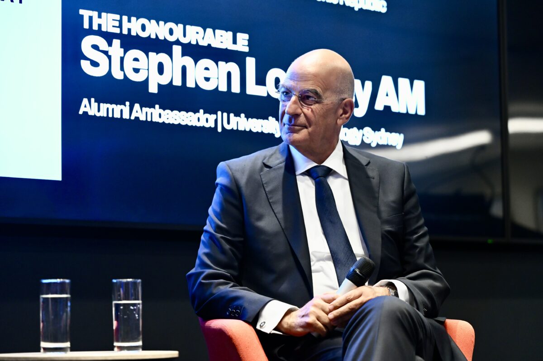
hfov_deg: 19.7
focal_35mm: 104
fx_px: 1567
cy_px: 180
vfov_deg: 13.1
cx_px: 272
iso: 2500
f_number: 2.8
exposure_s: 1/100
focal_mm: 104
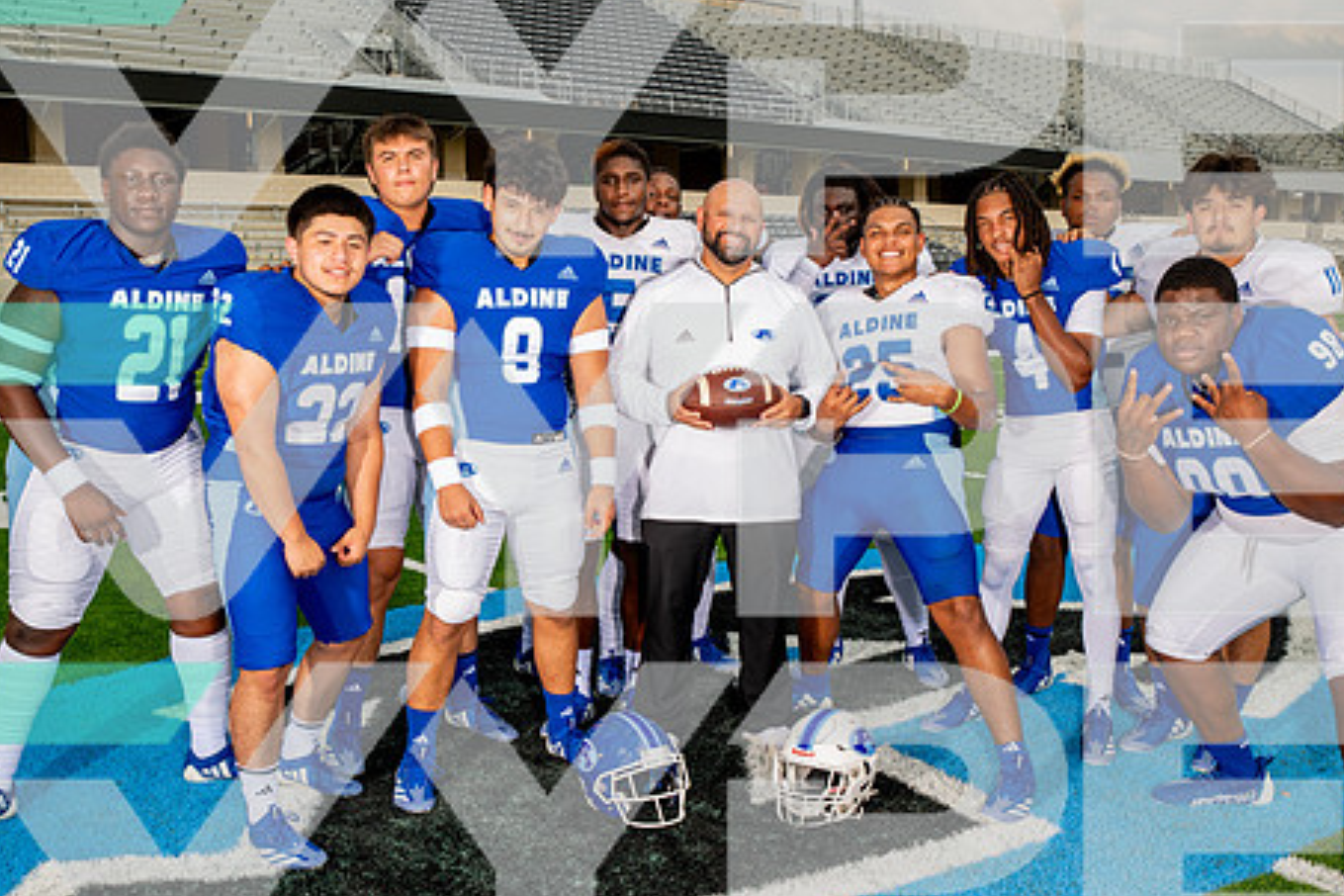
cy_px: 461
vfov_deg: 38.9
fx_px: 1269
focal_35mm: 34
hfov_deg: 55.8
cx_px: 679
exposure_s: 1/320
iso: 100
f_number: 7.1
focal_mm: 26
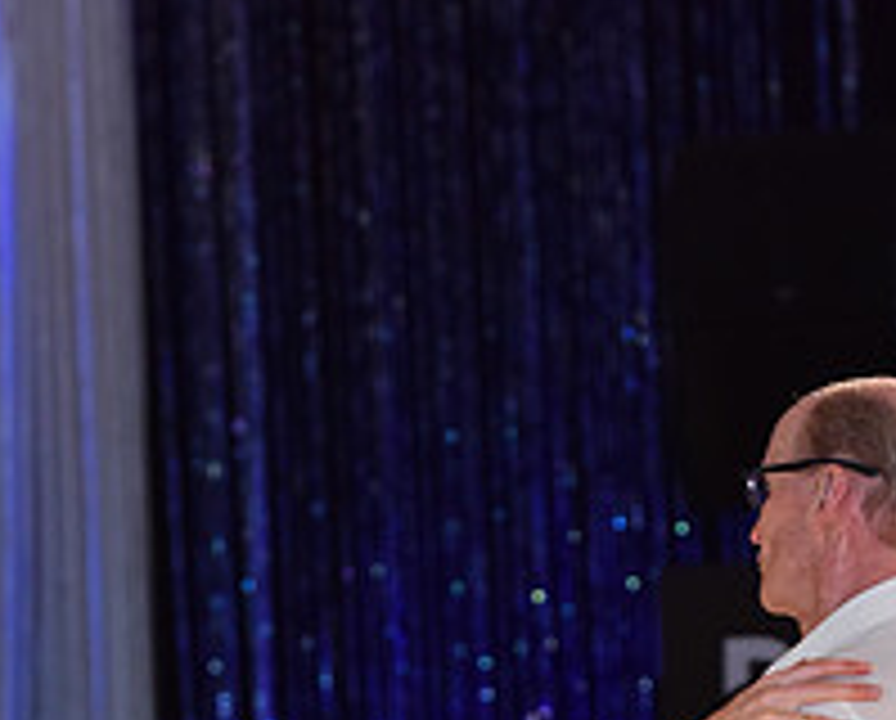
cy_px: 1116
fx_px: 8848
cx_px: 561
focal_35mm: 333
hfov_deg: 5.8
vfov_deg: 4.6
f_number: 4.5
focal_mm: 122
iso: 2000
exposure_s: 1/250
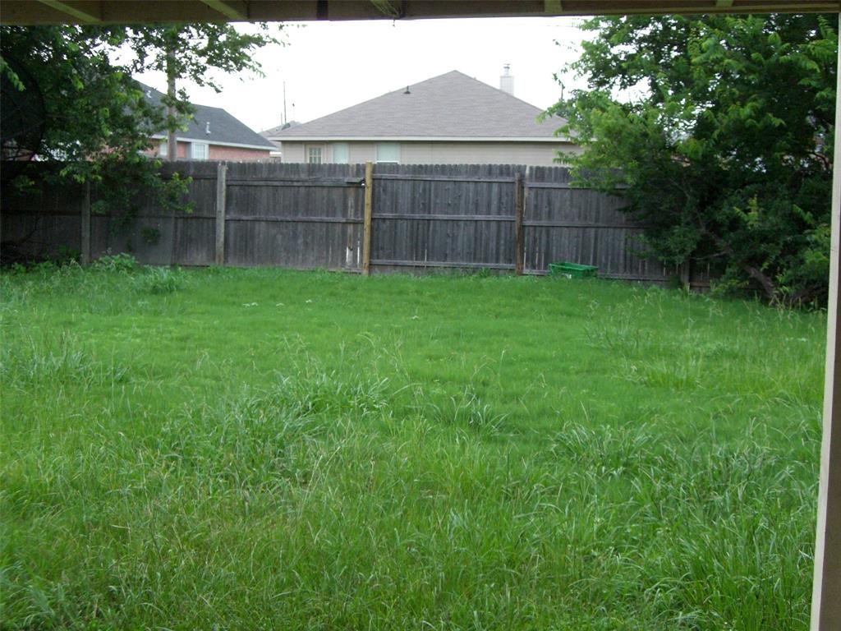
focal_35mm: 47
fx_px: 1142
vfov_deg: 30.9
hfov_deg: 40.4
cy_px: 316
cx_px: 420
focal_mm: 7.6
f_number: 3
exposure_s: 1/320
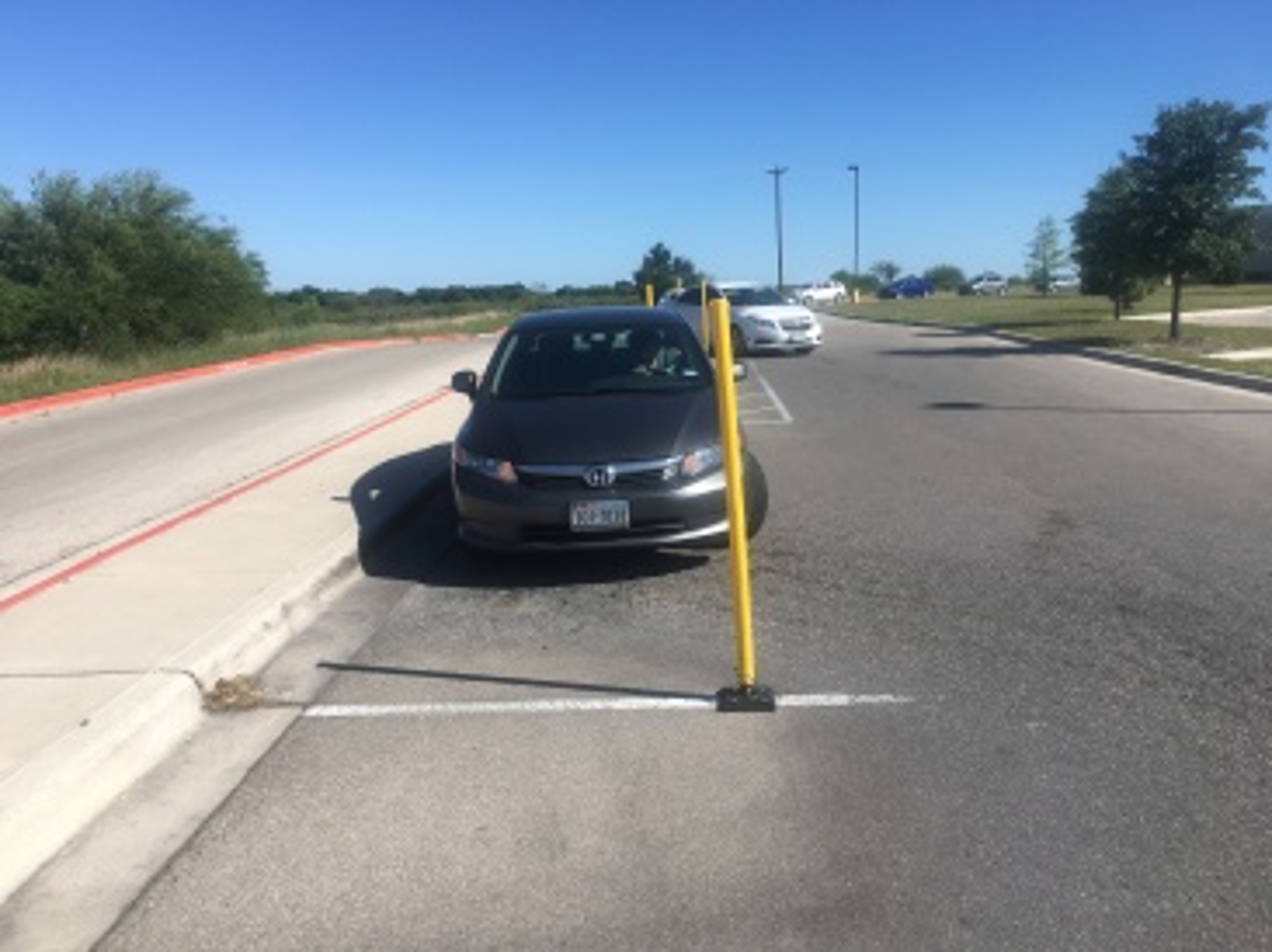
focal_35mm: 29
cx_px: 636
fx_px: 1065
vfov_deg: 48.2
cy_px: 476
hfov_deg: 61.7
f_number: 2.2
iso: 25
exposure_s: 1/1789
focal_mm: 4.15
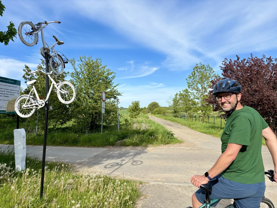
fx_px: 208
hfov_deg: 67.3
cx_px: 138
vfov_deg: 53.1
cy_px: 104
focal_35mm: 26
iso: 50
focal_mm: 5.96
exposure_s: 1/2778
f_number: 1.6
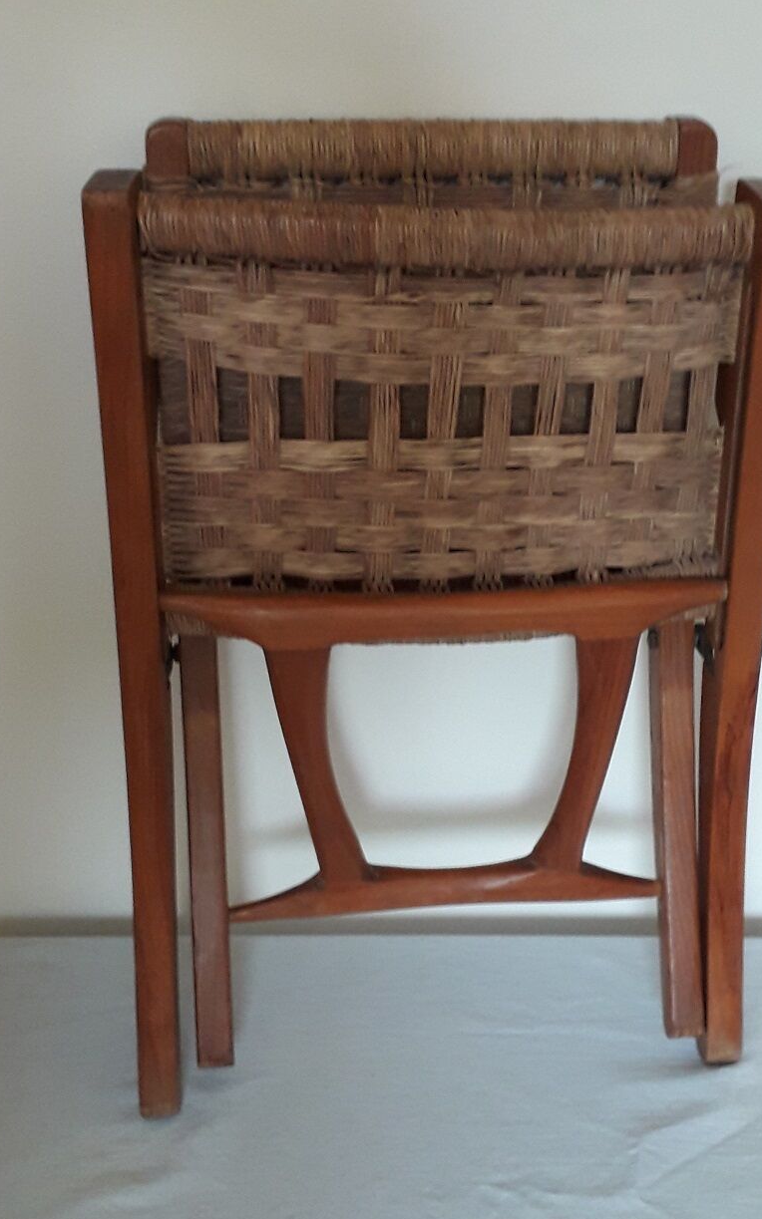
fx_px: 964
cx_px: 452
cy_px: 615
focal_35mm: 29
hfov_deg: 42.9
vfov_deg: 64.6
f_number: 1.9
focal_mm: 3.6
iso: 160
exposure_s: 1/33
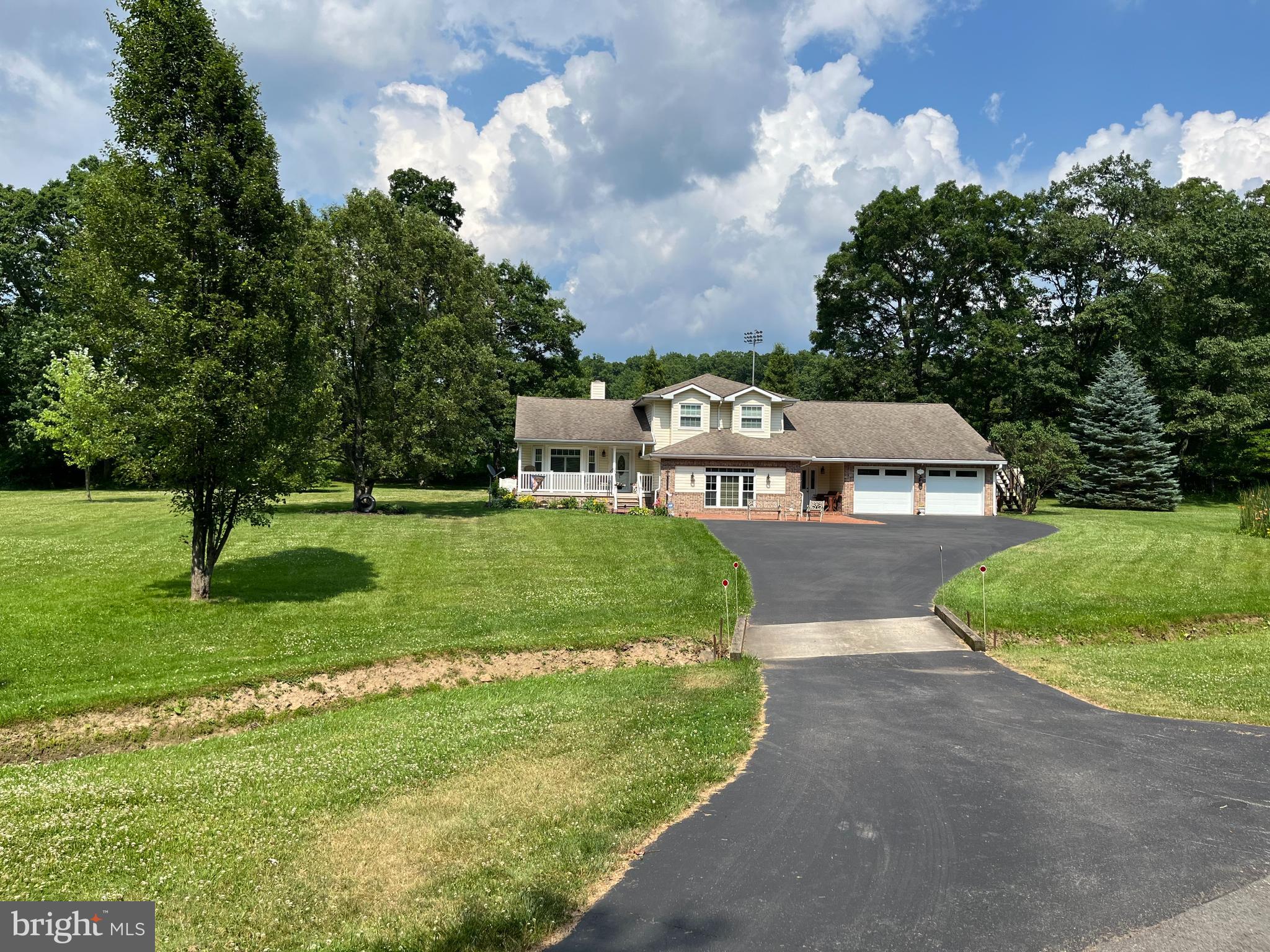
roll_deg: -0.6
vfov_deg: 53.1
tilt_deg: -0.1
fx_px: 954
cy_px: 476
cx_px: 635
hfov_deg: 67.3
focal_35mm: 26
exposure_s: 1/3413
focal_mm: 5.1
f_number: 1.6
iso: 50
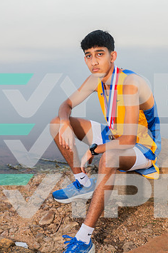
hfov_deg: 20.6
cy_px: 146
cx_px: 98
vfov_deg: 30.5
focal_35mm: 66
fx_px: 463
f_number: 4.5
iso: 250
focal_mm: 52
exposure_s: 1/400
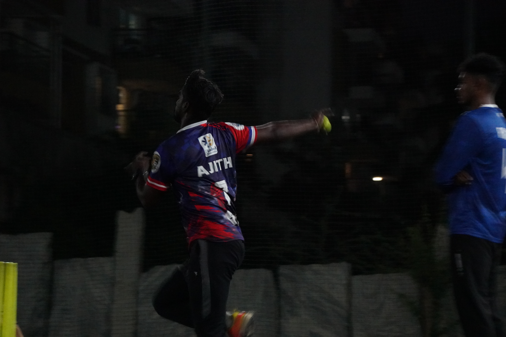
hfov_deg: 17.5
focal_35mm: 117
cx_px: 253
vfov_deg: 11.7
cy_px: 168
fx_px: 1644
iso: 8000
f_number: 5.6
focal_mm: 78
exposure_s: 1/125
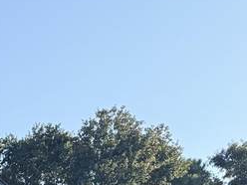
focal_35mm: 124
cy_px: 463
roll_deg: -0.3
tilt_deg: +3.0
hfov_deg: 12.2
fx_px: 885
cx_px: -373
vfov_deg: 10.2
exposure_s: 1/1314
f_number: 1.78
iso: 100
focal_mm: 6.76
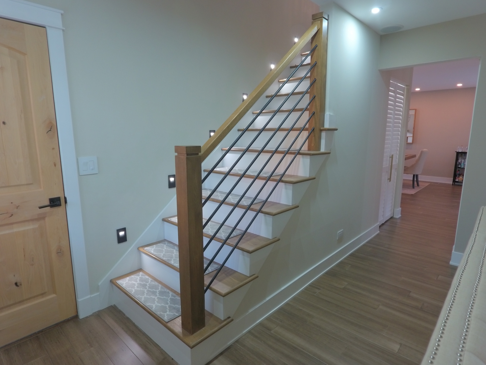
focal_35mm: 20
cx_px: 243
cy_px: 182
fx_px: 281
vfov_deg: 66.0
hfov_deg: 81.7
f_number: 2.8
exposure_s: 1/12.5
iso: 770
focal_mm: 3.61
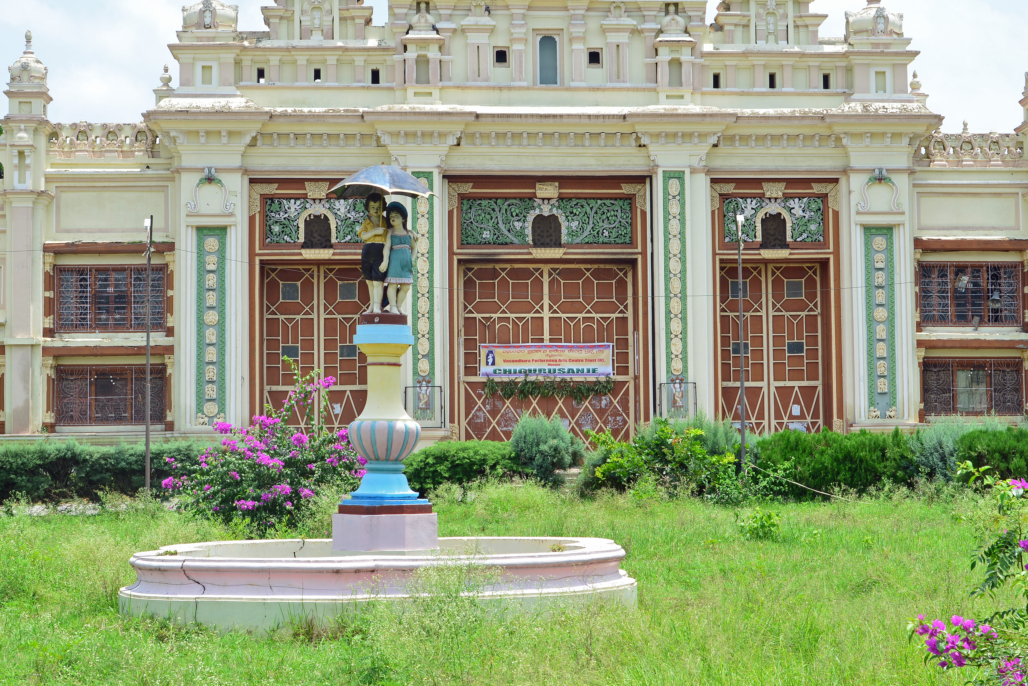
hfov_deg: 32.3
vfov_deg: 21.9
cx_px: 574
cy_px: 318
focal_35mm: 62
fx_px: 1771
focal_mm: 38
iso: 200
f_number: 9
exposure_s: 1/160
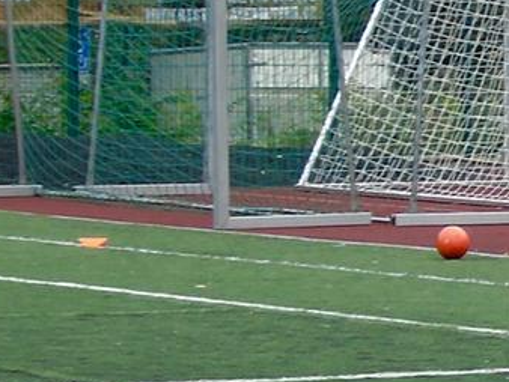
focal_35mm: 352
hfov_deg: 5.5
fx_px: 5180
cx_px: 1116
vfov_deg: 4.2
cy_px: 283
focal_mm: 11
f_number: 4.5
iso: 80
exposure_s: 1/100
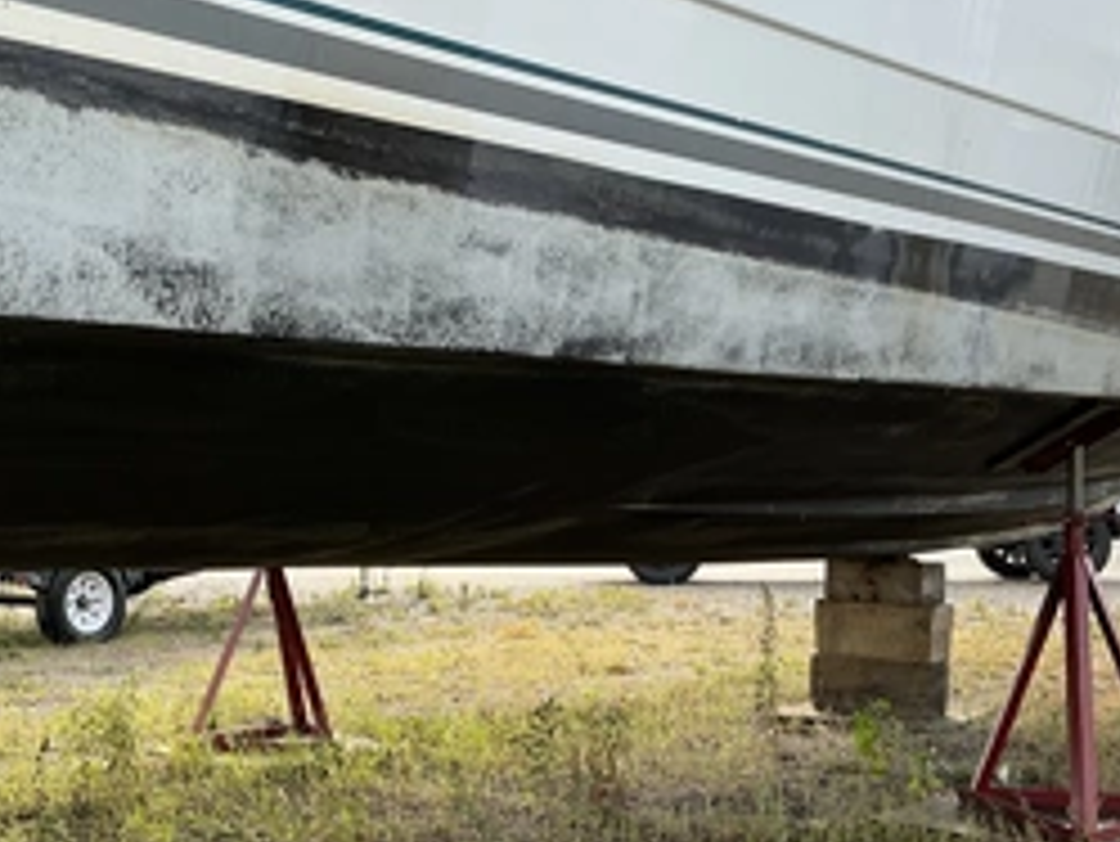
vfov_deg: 32.2
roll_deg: +2.5
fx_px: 1457
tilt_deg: +5.2
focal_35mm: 45
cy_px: 446
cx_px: 459
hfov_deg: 41.9
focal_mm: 3
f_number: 1.8
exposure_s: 1/415
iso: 25
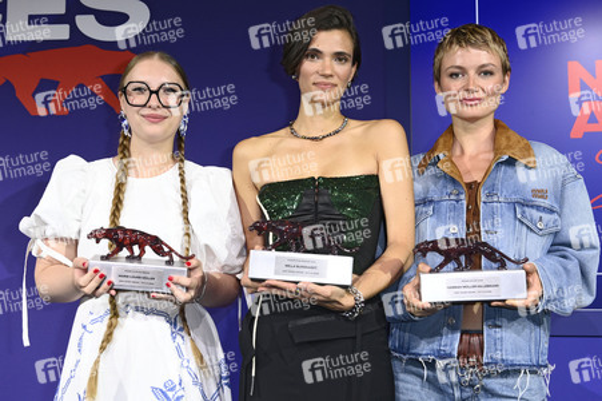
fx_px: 919
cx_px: 301
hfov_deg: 36.3
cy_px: 200
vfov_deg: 24.6
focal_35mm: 55
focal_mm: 55
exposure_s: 1/200
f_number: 5.6
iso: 1600
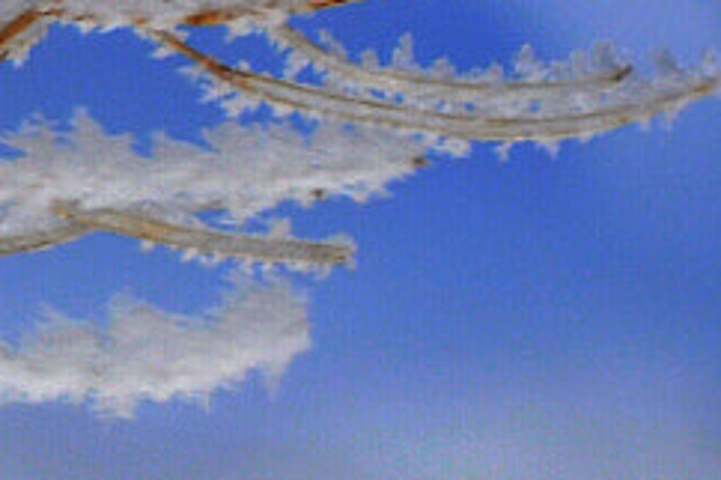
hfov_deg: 0.4
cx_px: -1028
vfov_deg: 0.3
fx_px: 99307
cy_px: 487
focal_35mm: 4962
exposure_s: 1/2000
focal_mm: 500
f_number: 8
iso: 400
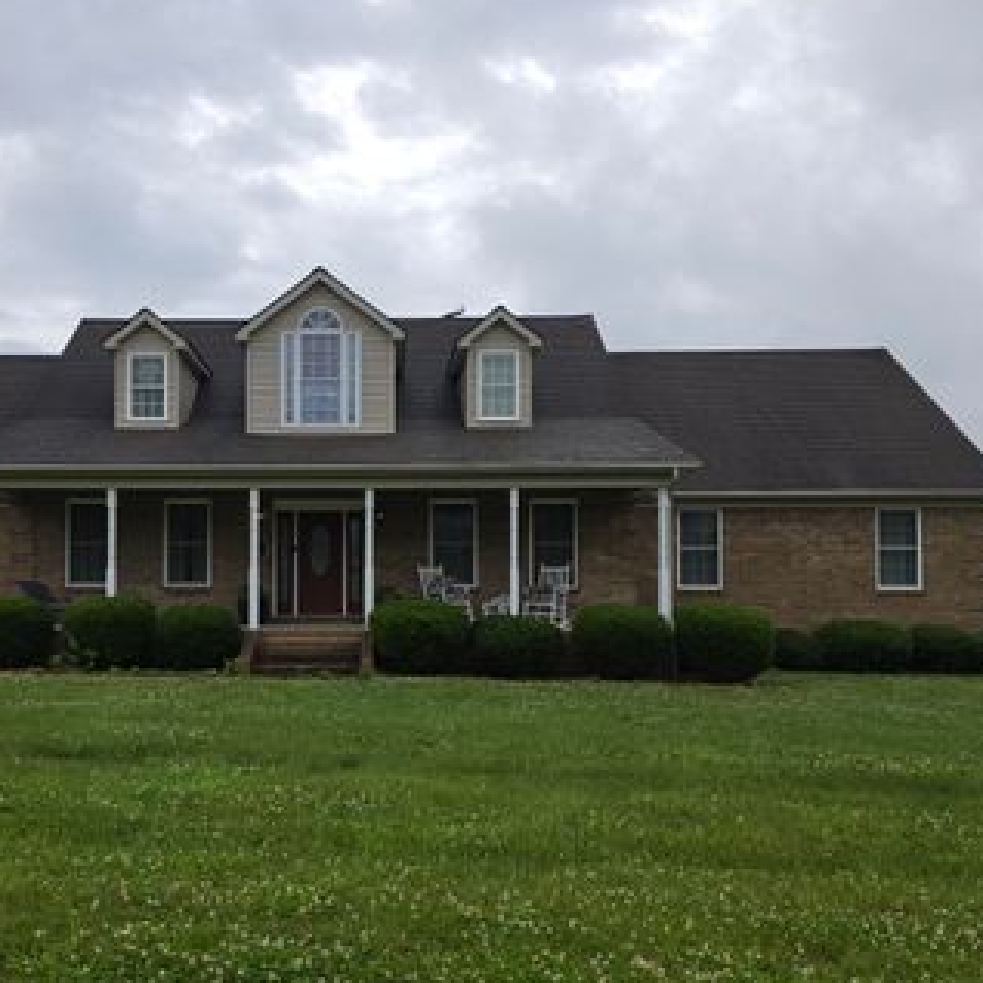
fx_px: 1028
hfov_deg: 50.4
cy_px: 543
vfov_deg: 51.0
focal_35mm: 32
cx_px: 343
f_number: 1.4
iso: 10
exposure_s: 1/973
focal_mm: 6.5
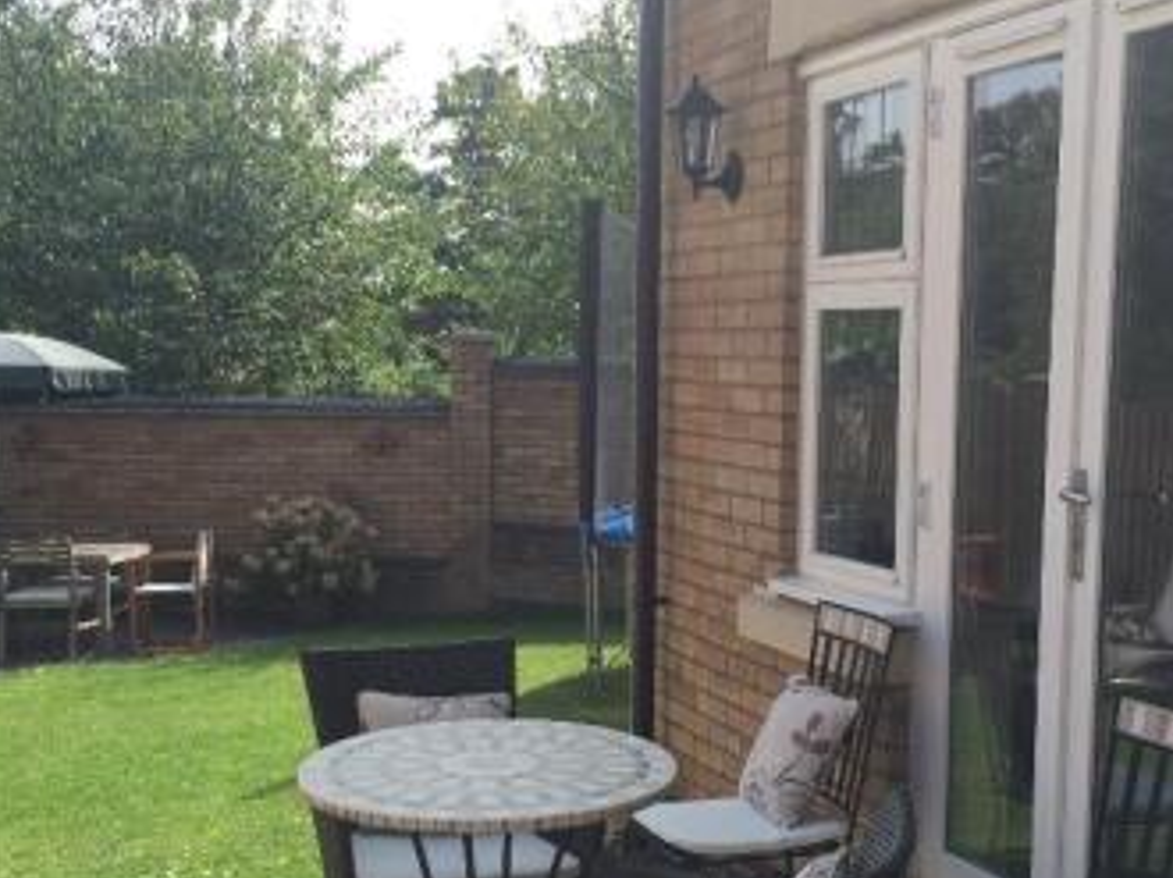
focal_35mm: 53
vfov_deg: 27.3
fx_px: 1795
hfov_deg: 36.2
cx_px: 563
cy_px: 592
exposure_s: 1/1140
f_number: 2.2
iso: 32
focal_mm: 4.12
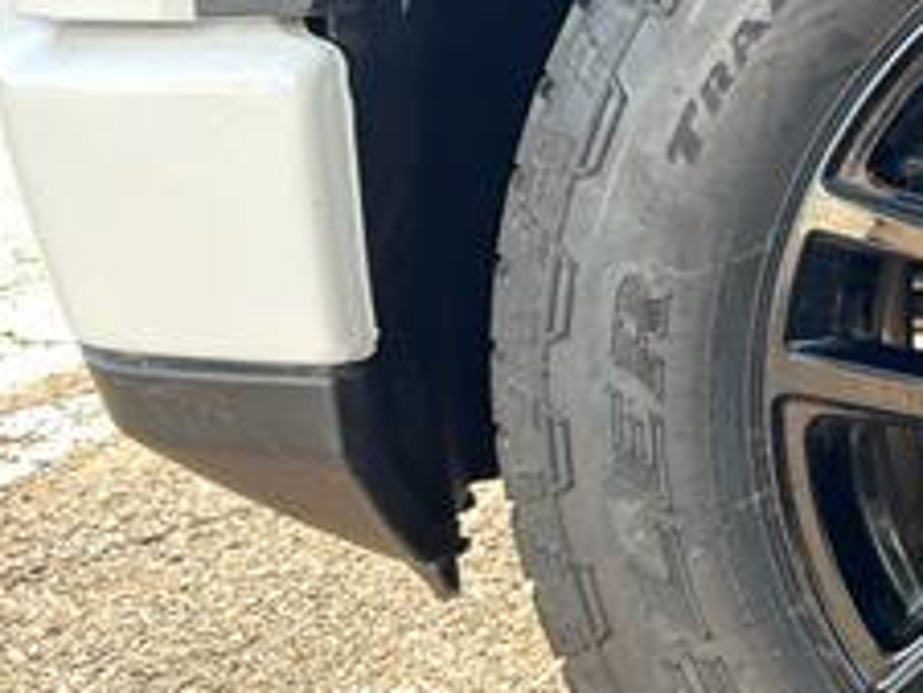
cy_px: 230
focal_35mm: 74
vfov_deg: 19.9
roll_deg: +0.1
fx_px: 1974
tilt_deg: -11.0
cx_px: 1296
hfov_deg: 22.6
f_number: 1.5
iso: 50
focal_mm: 5.7
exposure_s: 1/171
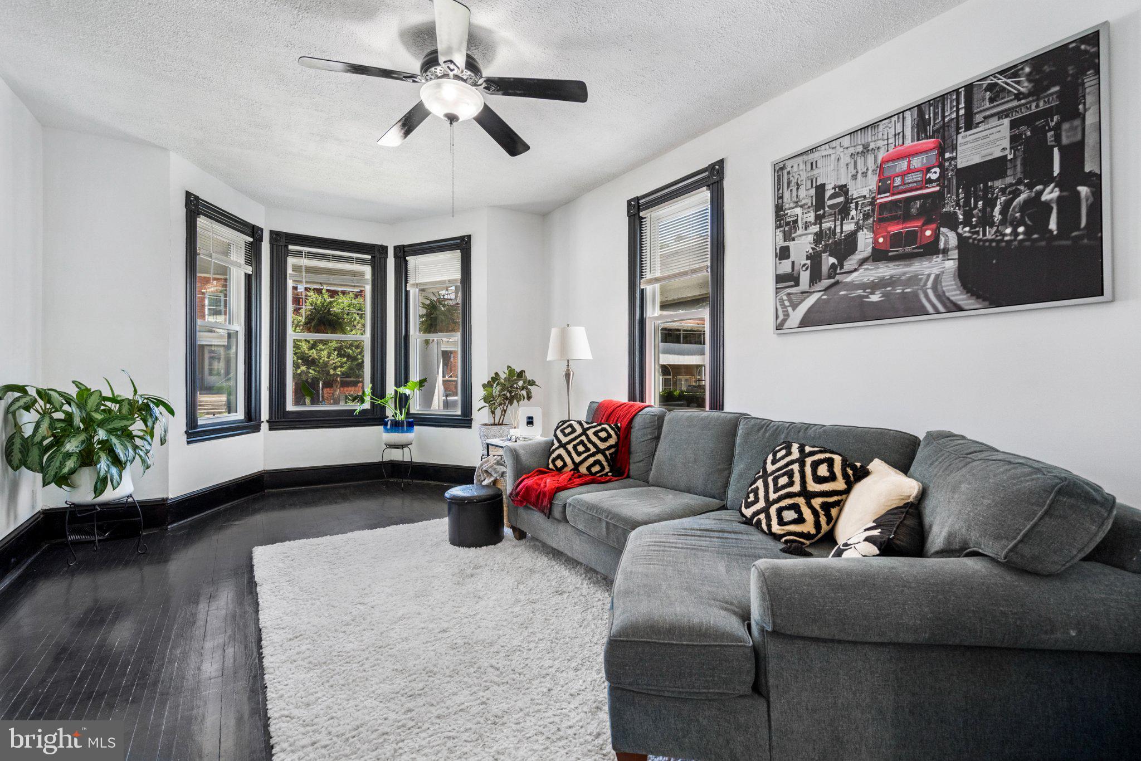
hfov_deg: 96.7
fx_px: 507
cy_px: 380
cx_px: 570
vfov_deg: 73.8
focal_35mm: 16
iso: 1250
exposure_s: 1/640
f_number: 8
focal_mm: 16
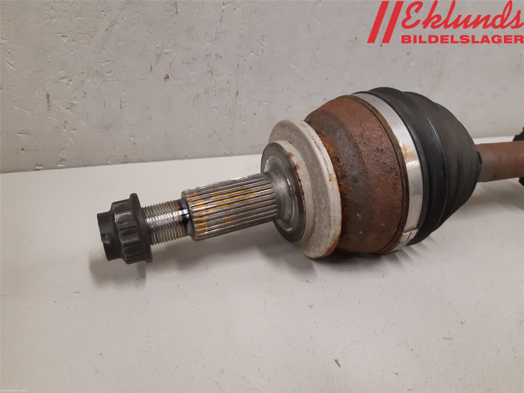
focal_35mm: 26
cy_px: 196
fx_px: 394
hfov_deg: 67.3
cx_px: 262
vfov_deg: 53.1
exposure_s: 1/50
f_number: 1.7
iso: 200
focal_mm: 3.93
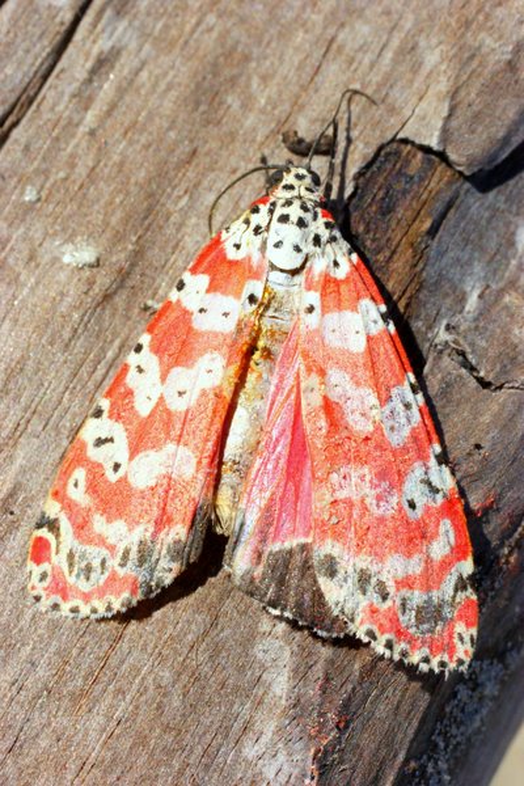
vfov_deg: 27.0
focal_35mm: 75
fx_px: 1637
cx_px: 262
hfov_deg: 18.2
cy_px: 393
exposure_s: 1/250
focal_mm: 50
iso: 400
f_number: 18
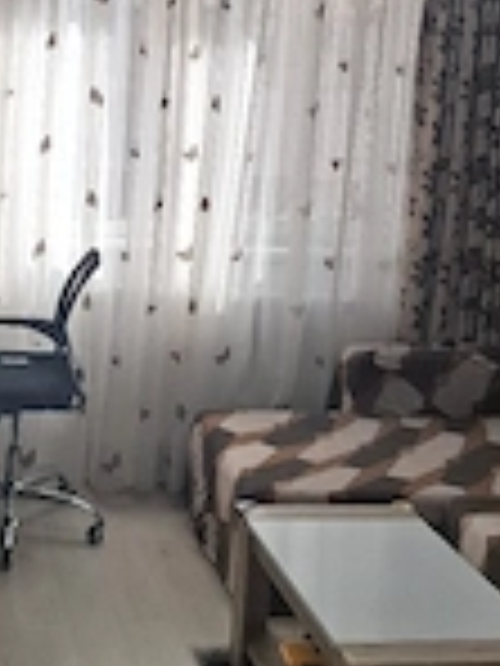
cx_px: 158
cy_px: 90
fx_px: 1194
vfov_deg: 30.1
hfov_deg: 23.5
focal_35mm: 62
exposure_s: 1/200
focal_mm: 5.54
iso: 50
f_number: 1.8
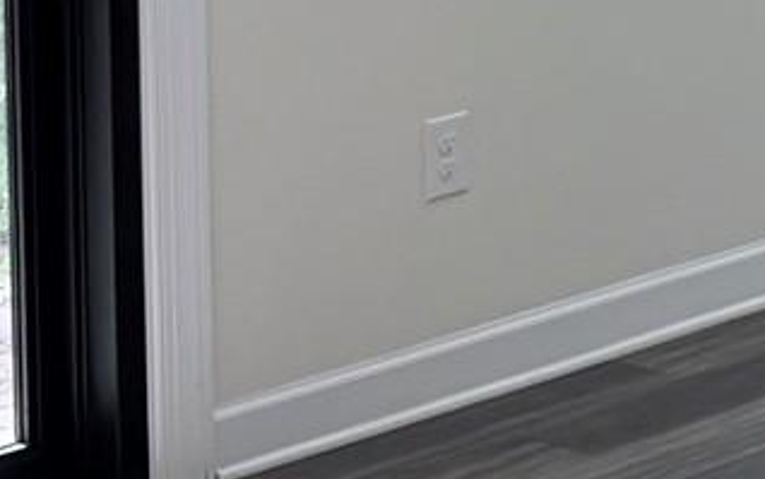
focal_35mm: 164
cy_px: -465
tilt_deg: -3.2
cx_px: 1417
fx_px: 3420
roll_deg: +0.4
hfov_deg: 11.7
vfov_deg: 7.7
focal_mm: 6.76
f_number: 1.78
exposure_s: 1/170
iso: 64
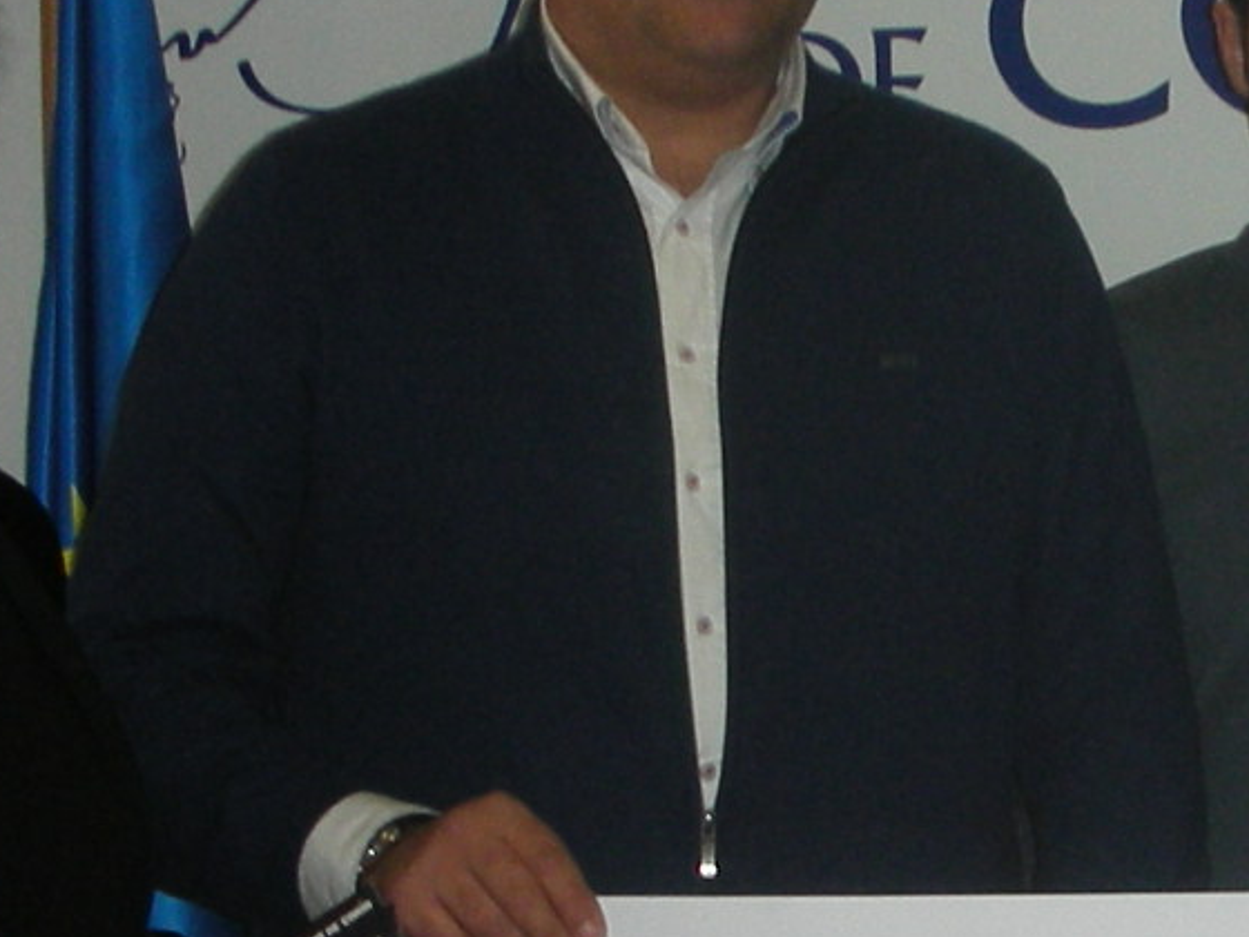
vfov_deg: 11.6
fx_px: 4618
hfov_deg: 15.1
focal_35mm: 128
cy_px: 629
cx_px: 1287
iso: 106
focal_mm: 5.8
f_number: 3
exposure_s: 1/60.1
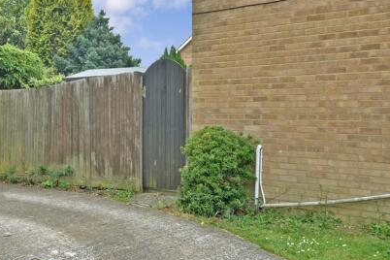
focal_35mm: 49
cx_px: 80
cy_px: 109
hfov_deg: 38.8
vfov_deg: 27.5
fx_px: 531
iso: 500
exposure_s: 1/400
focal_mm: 20
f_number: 10
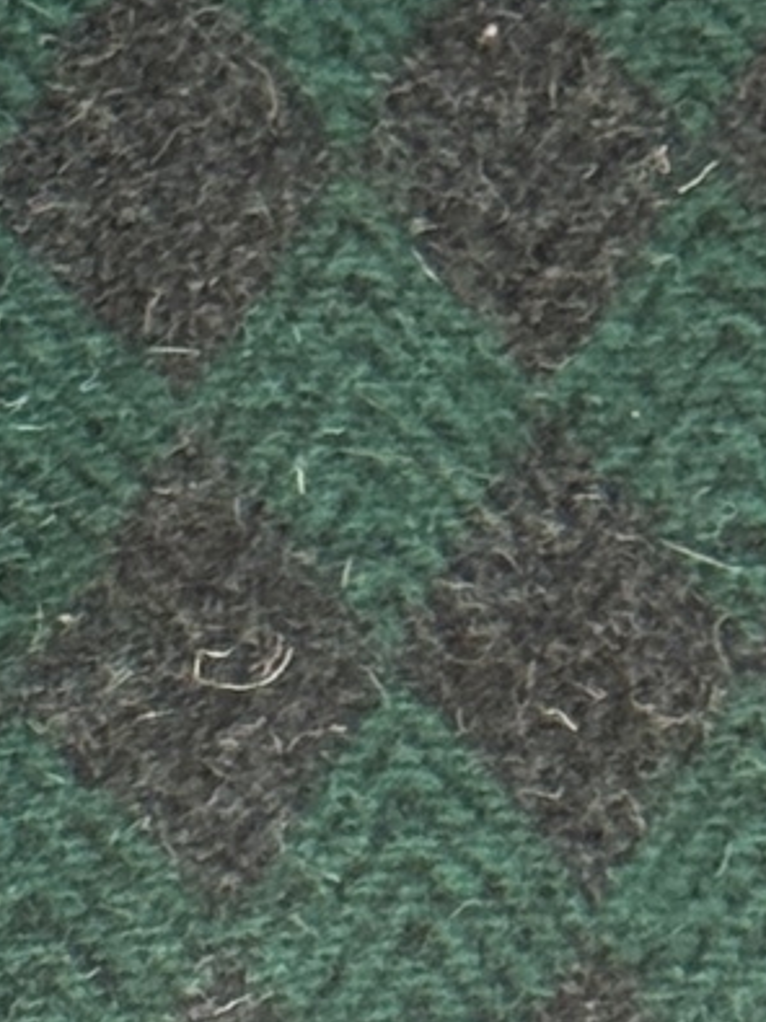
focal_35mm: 311
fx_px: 9181
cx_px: -220
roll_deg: -0.4
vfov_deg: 6.2
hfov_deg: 4.8
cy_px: 2155
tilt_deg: -19.1
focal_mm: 6.76
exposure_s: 1/62
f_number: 1.78
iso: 125
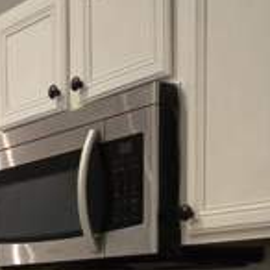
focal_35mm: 89
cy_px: 348
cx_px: -39
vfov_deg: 18.2
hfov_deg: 18.6
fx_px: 785
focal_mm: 5.4
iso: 500
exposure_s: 1/120
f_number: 1.8
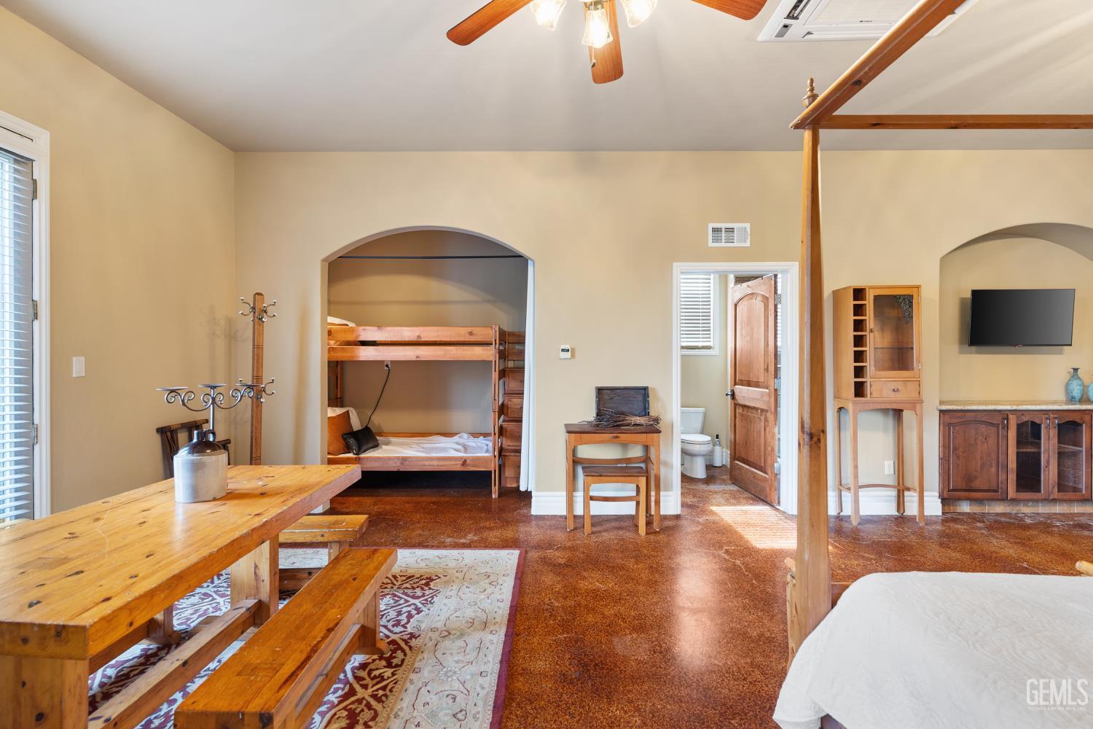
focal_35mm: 17
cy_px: 364
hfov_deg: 93.3
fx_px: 516
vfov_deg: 70.4
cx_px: 546
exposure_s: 1.3
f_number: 5.6
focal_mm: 17
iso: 400
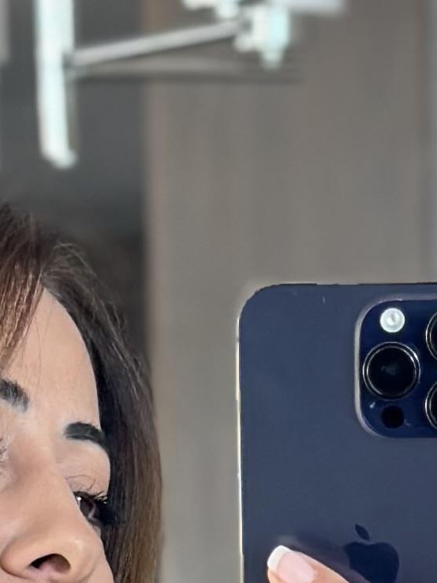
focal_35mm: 262
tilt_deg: -17.9
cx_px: -32
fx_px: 4411
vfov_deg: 7.1
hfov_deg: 5.7
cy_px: 1441
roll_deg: +3.1
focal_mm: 6.86
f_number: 1.78
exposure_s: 1/102
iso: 125
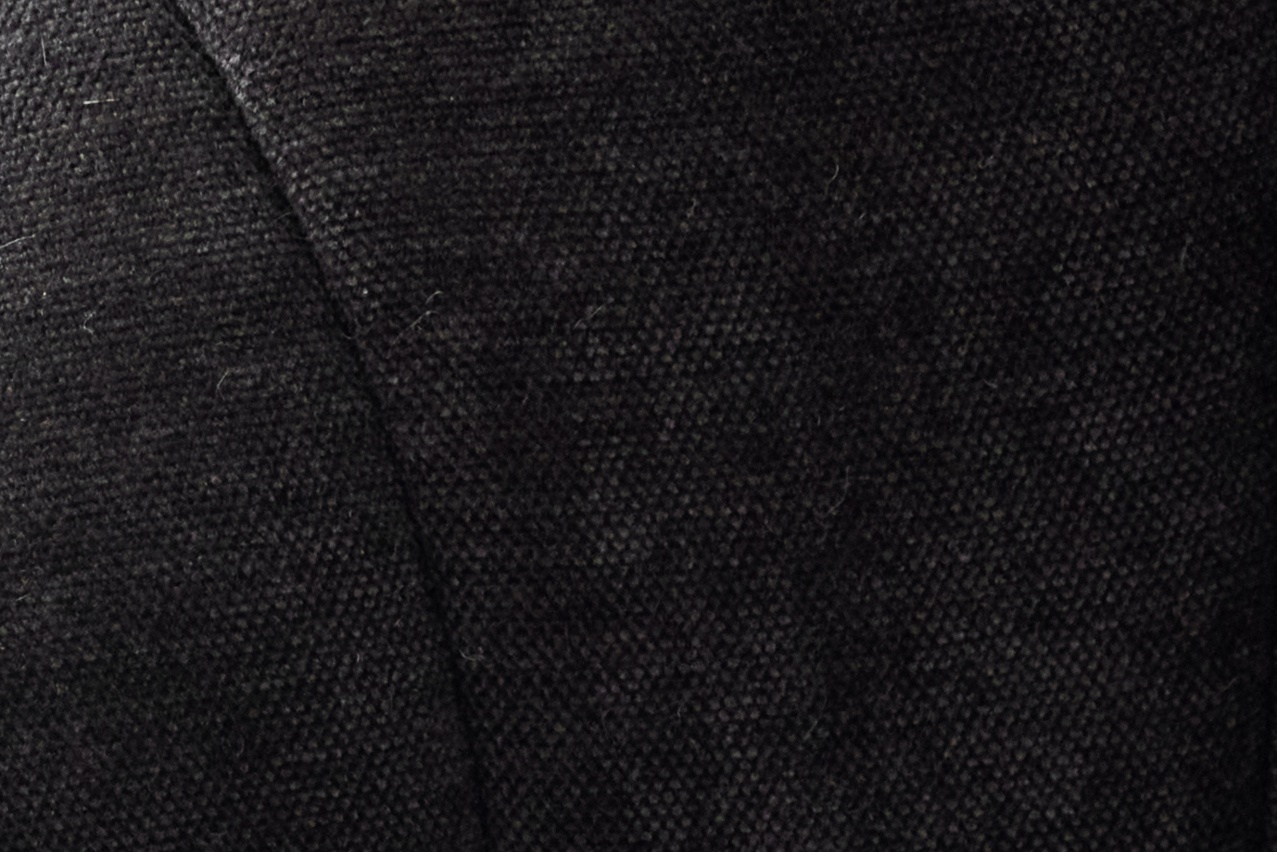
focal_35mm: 414
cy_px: 2263
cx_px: -225
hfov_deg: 5.0
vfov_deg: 3.3
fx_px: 14686
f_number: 13
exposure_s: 1/50
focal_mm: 70
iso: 400
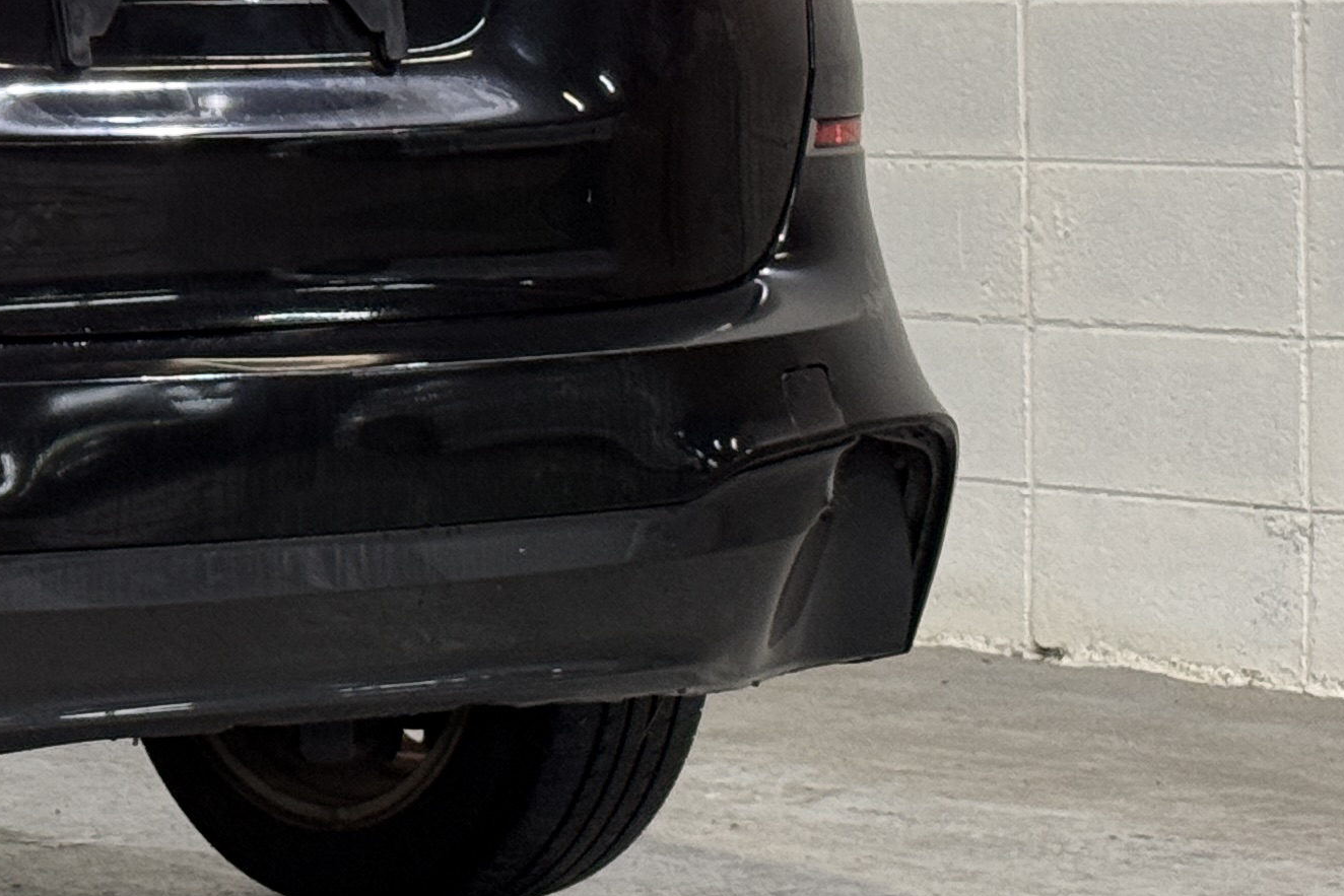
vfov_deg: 9.0
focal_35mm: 152
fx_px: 5675
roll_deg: +0.6
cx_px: -643
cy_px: -26
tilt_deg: +0.5
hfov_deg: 12.8
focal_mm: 6.76
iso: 125
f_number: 1.78
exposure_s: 1/60
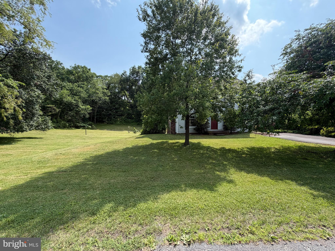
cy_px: 126
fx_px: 135
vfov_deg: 85.7
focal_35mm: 14
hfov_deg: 102.1
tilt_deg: -3.9
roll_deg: +0.2
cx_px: 168
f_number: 2.2
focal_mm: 2.22
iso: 40
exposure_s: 1/679
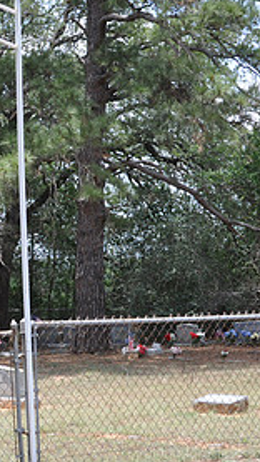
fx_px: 1409
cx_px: -2
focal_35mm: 115
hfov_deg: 10.5
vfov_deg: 18.6
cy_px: 256
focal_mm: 35
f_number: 7.1
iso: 200
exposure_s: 1/200
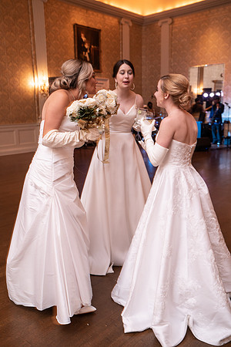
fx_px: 318
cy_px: 174
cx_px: 116
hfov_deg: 40.0
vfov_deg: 57.2
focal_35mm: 33
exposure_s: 1/25
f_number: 4.5
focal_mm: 33
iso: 800
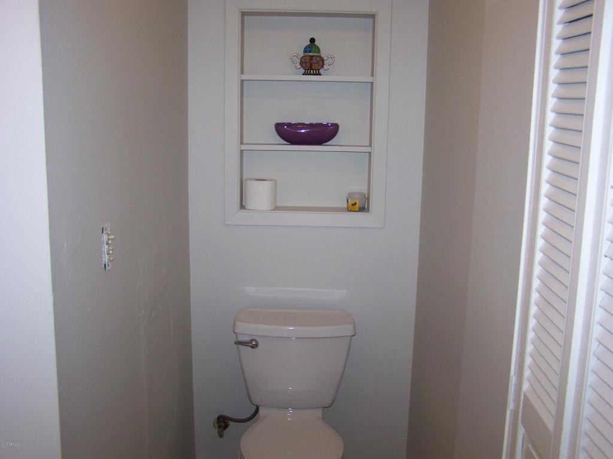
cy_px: 230
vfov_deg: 37.7
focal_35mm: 38
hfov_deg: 49.0
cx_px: 306
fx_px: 673
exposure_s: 1/60
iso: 80
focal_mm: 6.3
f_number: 2.8
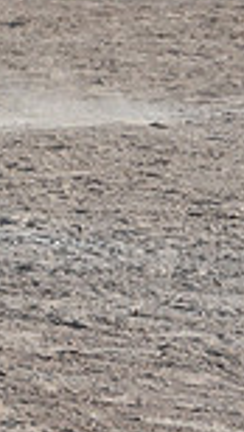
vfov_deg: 4.6
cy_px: -88
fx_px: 5411
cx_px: -435
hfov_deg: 2.6
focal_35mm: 472
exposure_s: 1/500
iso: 400
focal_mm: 80
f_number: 11
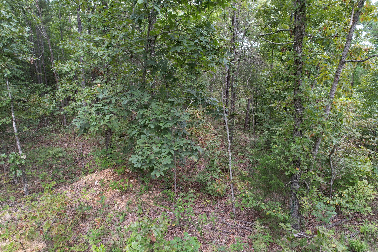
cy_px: 126
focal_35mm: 22
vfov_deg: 57.2
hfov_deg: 78.6
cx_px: 189
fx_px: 231
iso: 100
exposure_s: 1/60
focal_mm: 8.38
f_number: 2.8
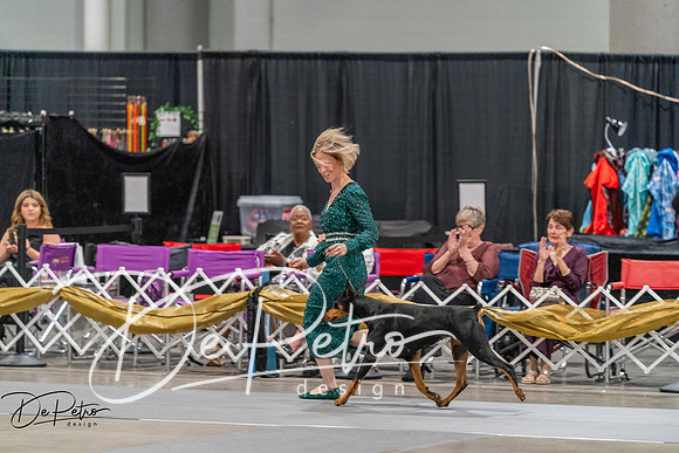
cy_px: 226
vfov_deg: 6.9
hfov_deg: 10.3
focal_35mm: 200
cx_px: 340
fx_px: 3773
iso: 6400
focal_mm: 200
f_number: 2.8
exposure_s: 1/250
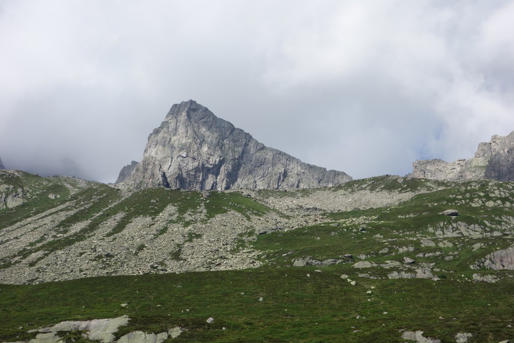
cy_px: 172
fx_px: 871
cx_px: 257
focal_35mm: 61
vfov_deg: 22.3
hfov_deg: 32.9
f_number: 5.6
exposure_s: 1/800
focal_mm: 22.49
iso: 125
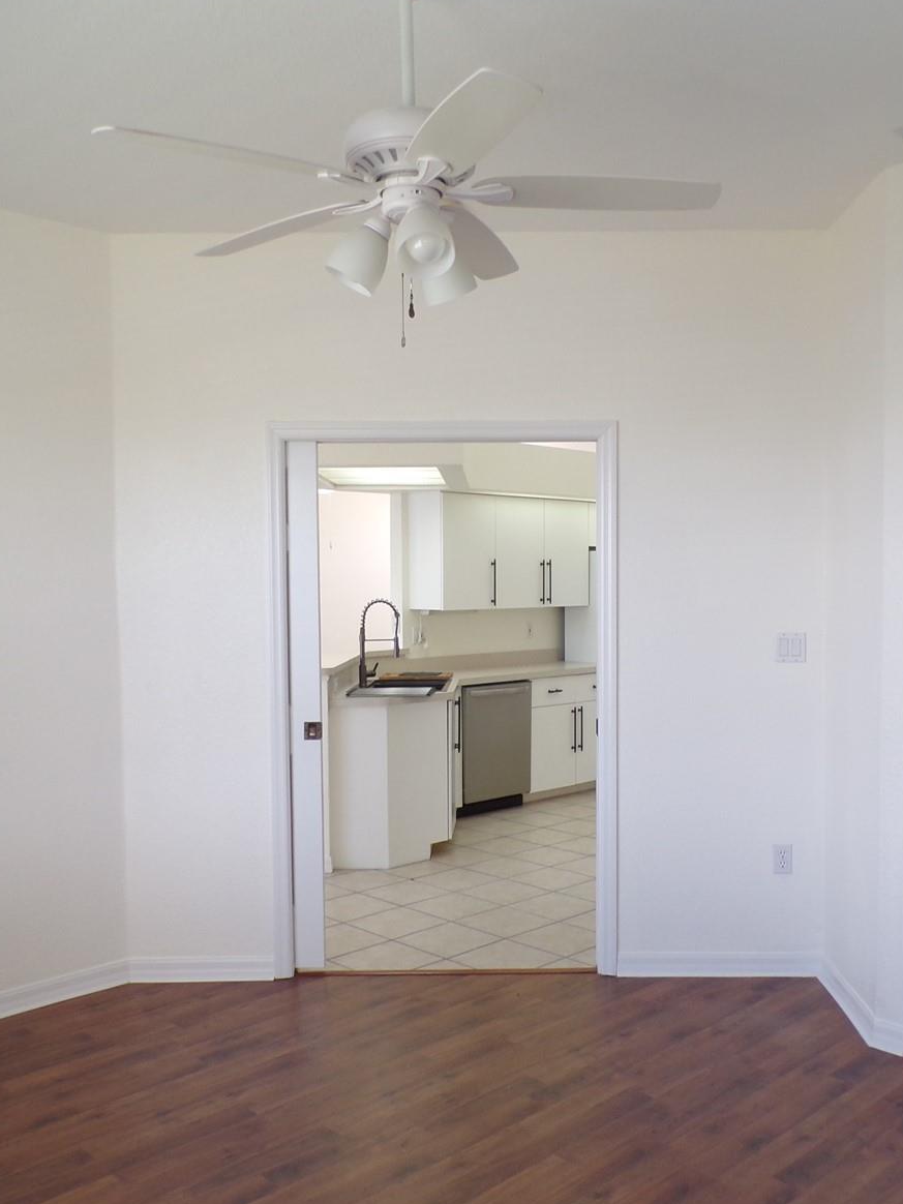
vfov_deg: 55.3
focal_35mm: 33
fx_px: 1148
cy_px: 612
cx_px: 505
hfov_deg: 42.9
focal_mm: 4.3
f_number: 3
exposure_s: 1/60
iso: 100
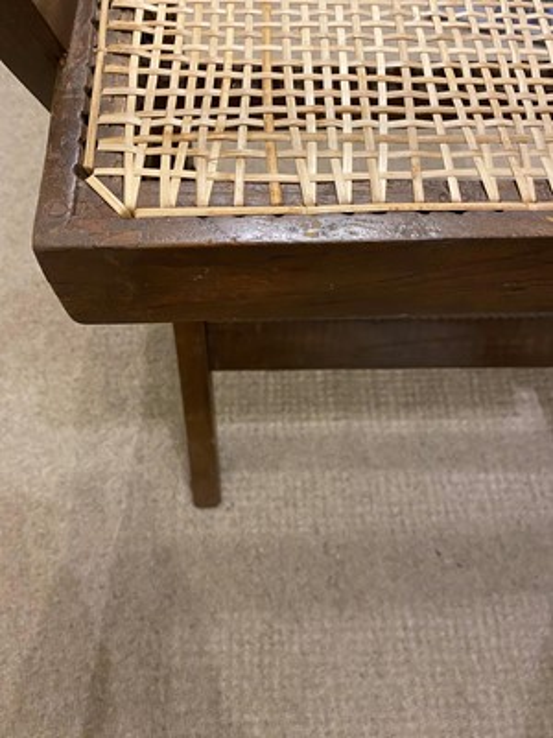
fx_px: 554
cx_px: 276
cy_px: 369
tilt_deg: -65.1
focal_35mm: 26
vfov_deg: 67.3
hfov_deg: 53.1
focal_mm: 4.25
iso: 320
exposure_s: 1/50
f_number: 1.8
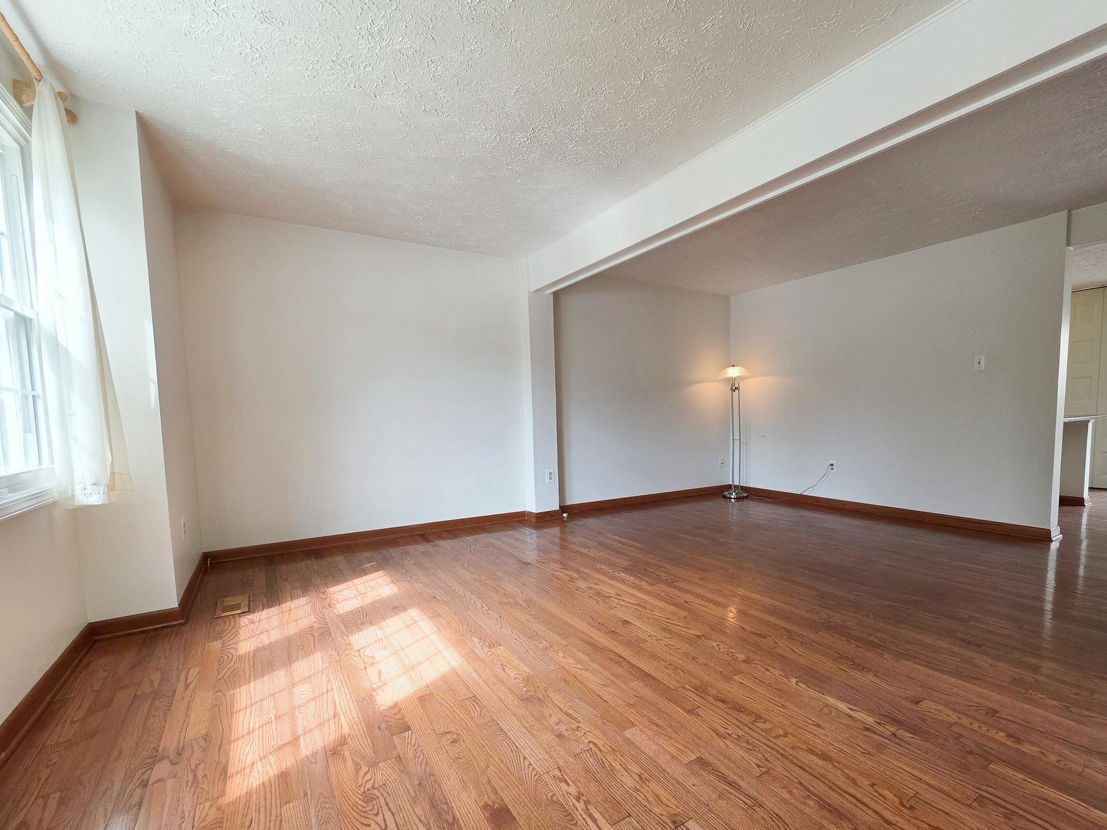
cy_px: 460
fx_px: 480
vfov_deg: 81.5
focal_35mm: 15
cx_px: 596
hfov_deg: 98.0
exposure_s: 1/120
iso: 80
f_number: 1.9
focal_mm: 2.2
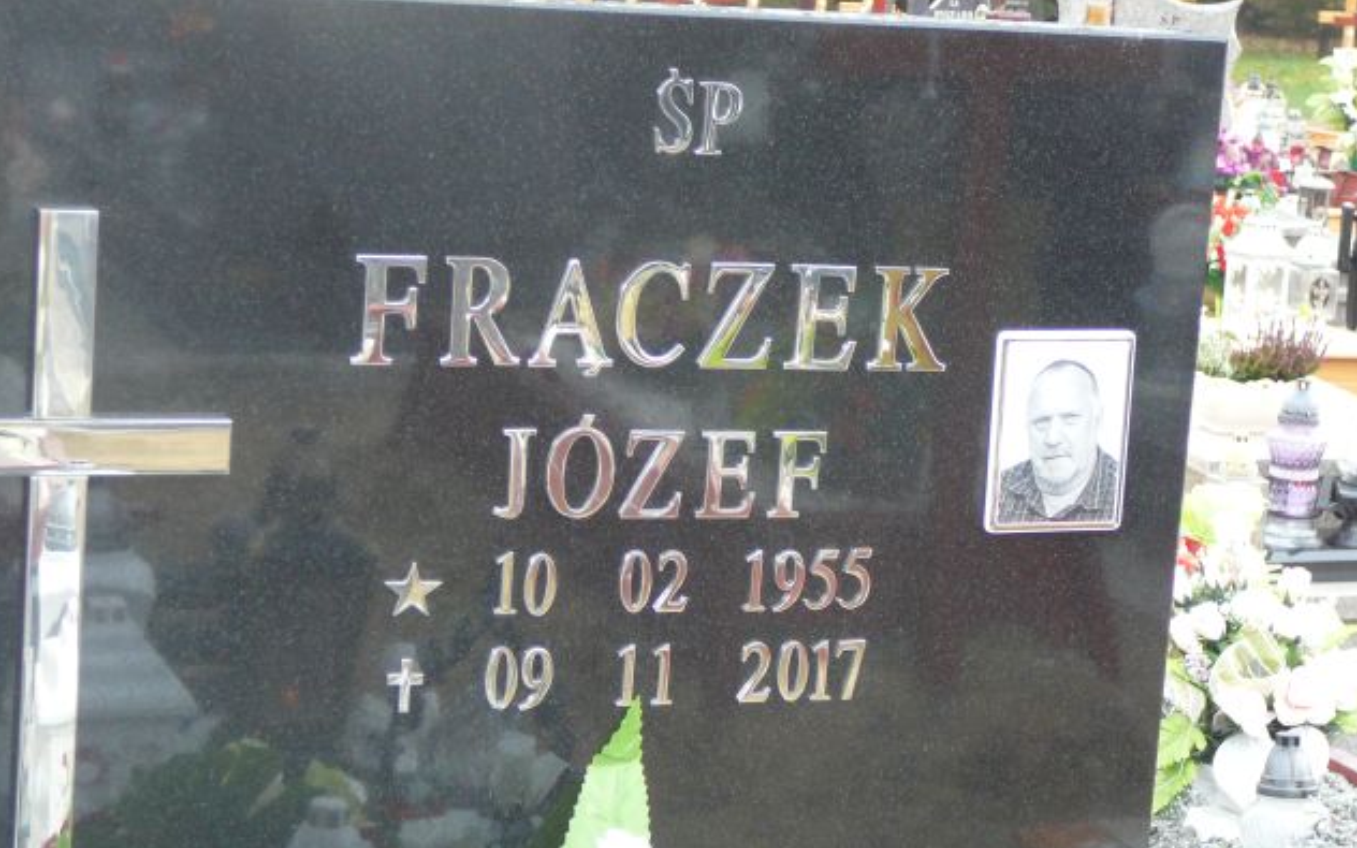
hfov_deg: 23.6
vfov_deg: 14.8
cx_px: 676
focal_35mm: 88
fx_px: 3254
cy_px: 408
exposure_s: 1/30
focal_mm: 12.2
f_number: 3.8
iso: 125
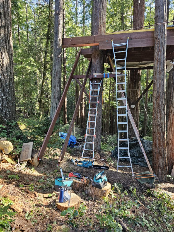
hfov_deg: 58.9
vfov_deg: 73.9
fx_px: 154
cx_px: 87
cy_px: 116
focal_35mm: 23
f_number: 1.7
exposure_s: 1/170
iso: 320
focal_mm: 6.3
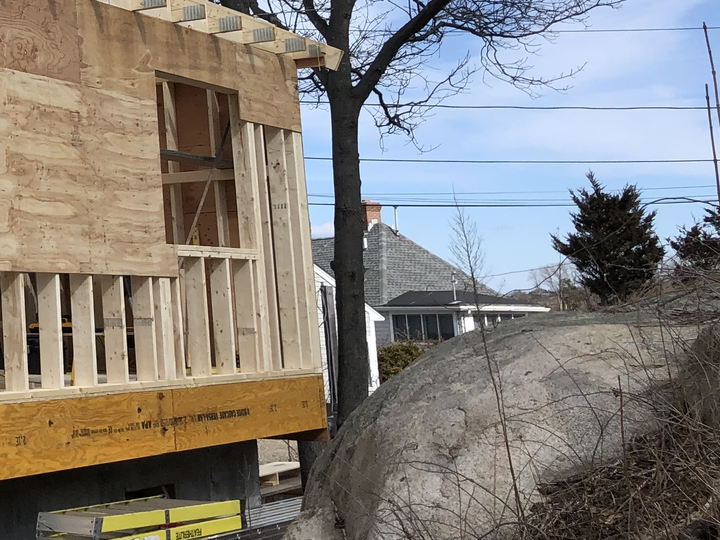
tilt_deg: +13.7
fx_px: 1477
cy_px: -22
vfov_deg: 20.0
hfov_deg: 24.5
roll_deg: +0.7
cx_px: -172
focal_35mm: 71
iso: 20
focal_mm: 3.99
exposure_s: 1/2525
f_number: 1.8
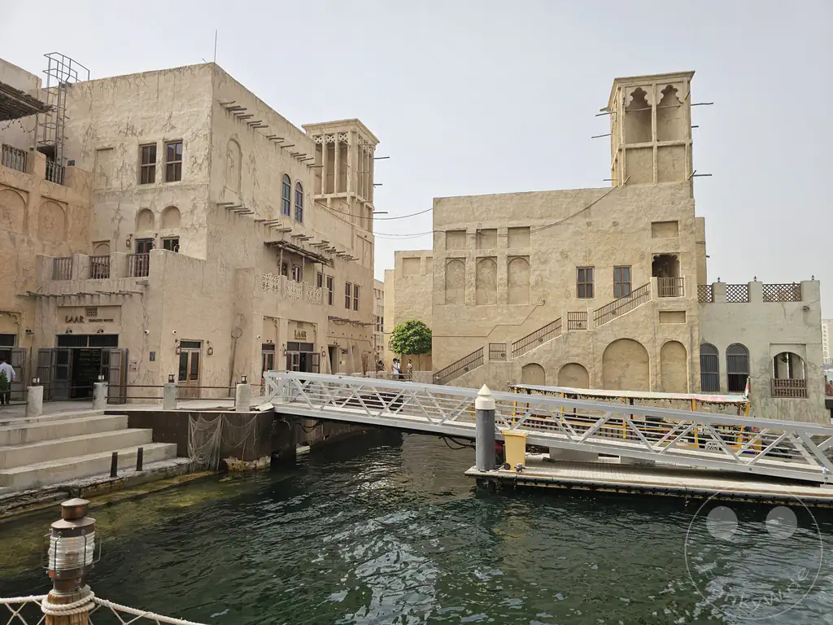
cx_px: 416
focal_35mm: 23
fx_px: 553
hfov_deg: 73.9
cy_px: 312
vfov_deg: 58.9
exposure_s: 1/897
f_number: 1.7
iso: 10
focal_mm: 6.3
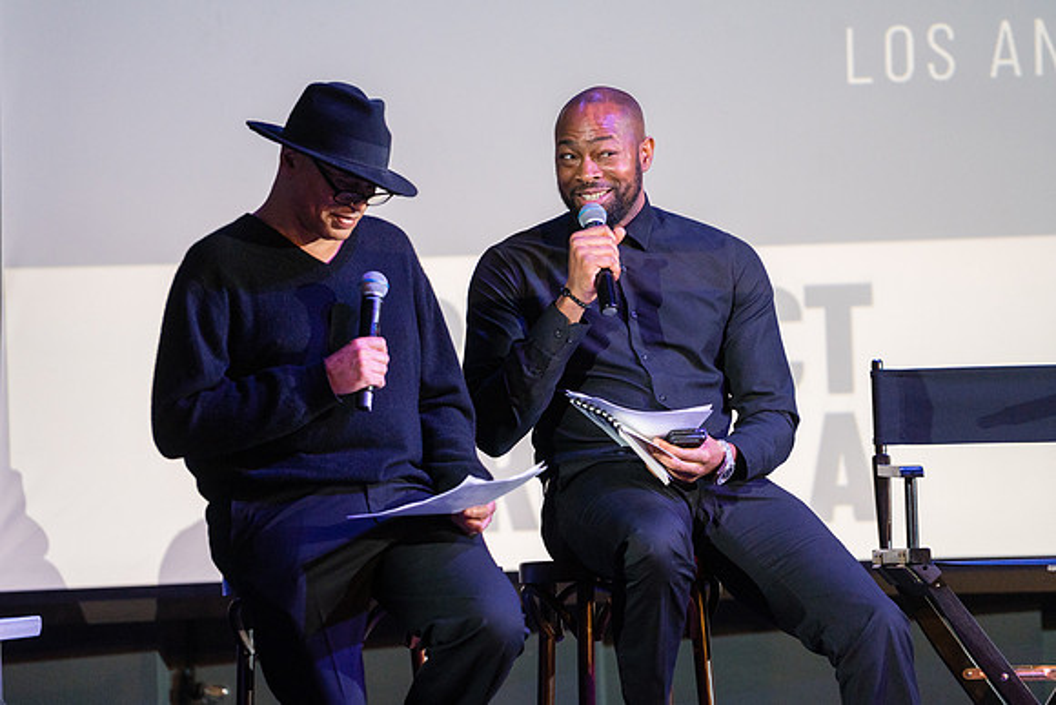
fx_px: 6629
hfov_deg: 9.1
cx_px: 460
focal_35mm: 226
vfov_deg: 6.1
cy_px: 352
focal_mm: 200
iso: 1600
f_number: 4
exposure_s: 1/250
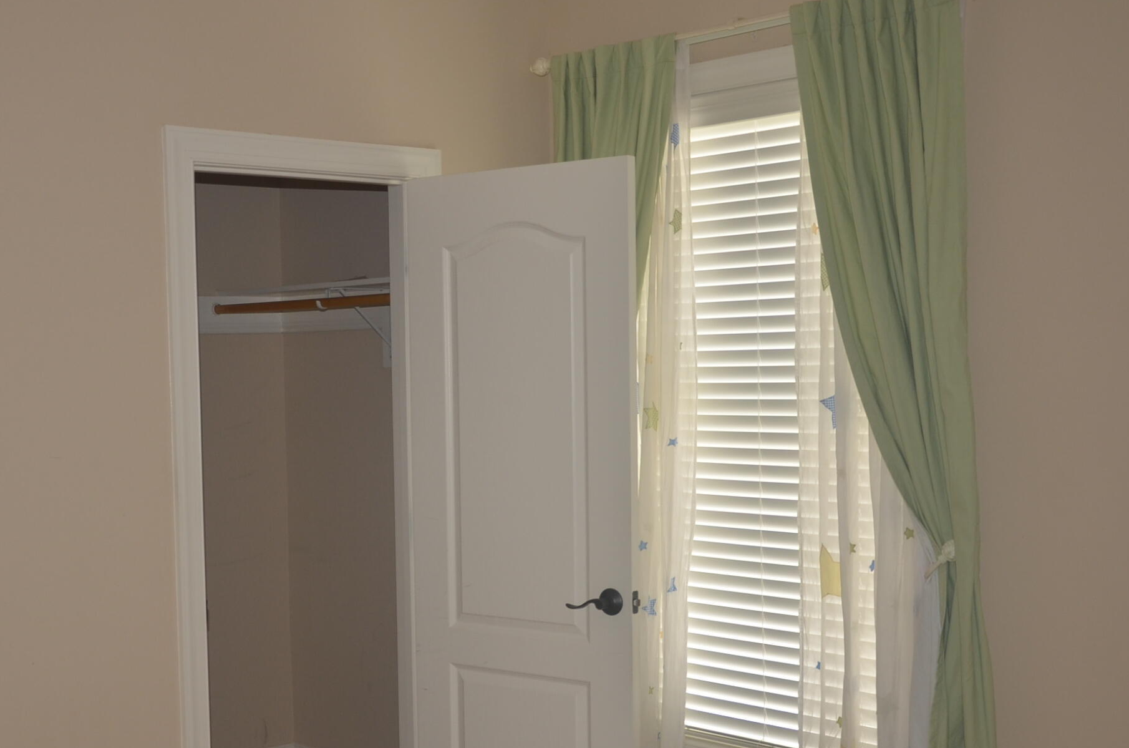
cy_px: 457
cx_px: 429
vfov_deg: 27.3
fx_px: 1534
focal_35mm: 49
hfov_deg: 40.2
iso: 320
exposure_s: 1/60
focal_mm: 24
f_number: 3.8
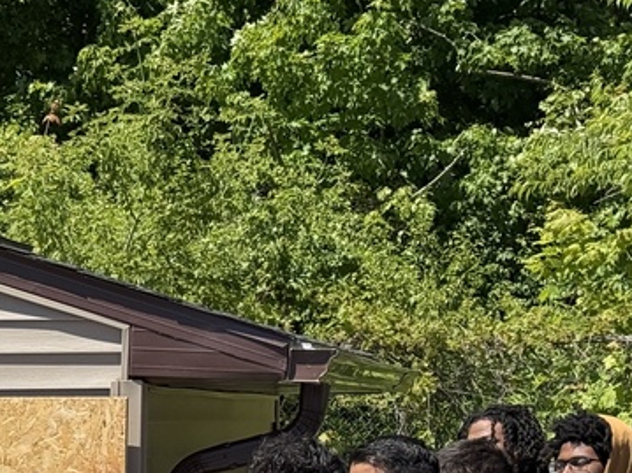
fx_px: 2500
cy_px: 666
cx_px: -206
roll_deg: +1.4
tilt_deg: -4.8
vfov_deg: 10.5
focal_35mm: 137
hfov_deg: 13.8
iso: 100
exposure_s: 1/3891
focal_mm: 6.76
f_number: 1.78
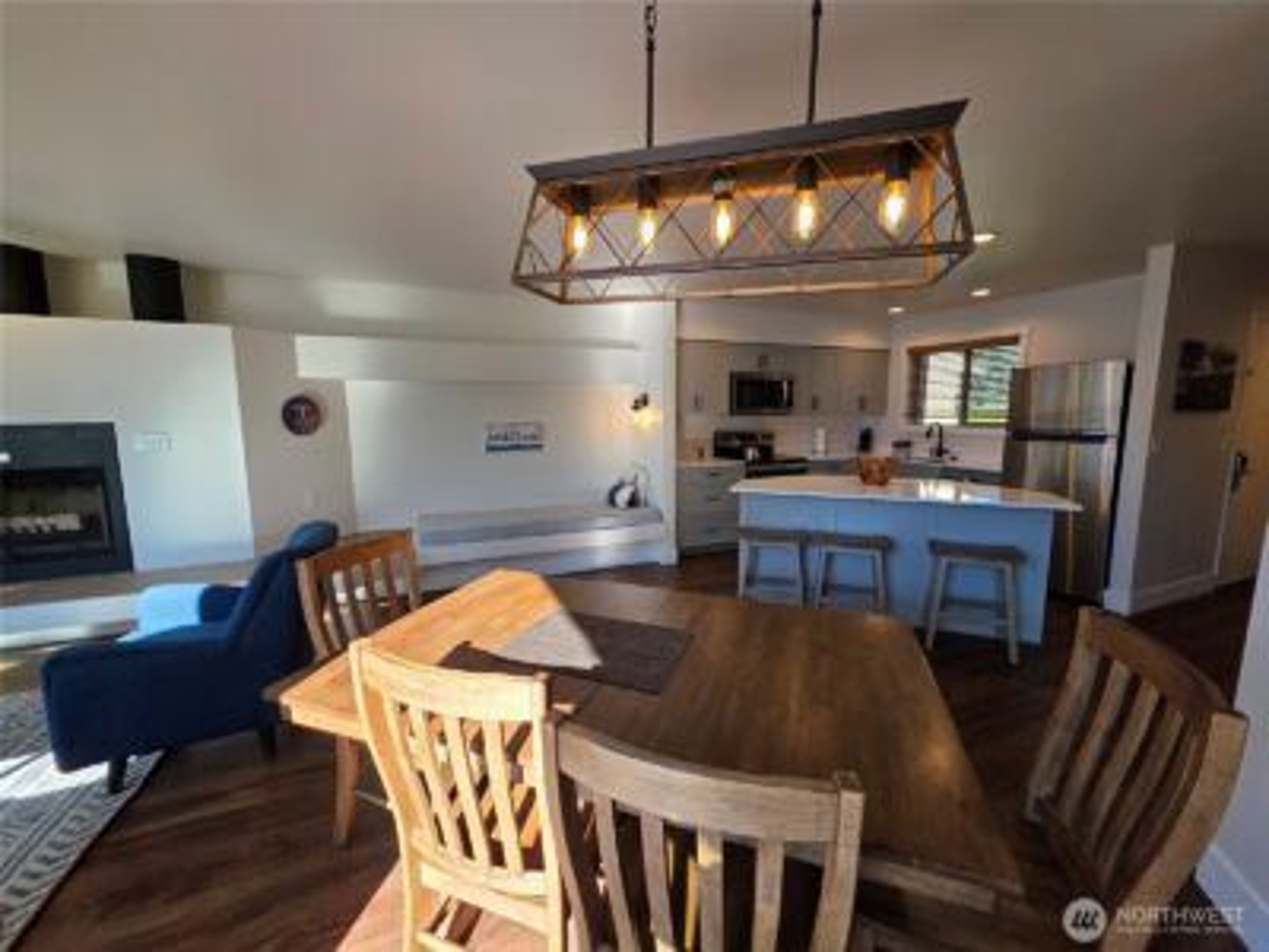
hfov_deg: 106.2
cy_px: 476
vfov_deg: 89.9
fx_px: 477
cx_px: 634
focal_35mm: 13
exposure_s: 1/120
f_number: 1.9
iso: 25
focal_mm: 2.2
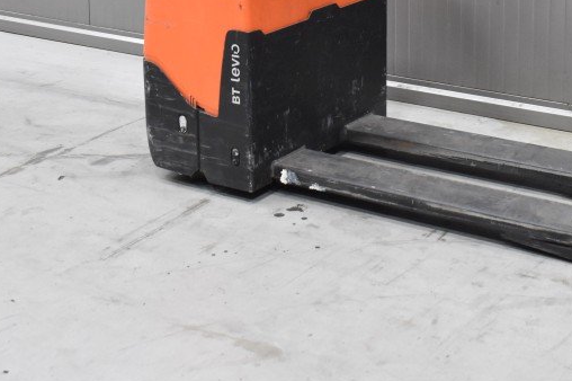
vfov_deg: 16.8
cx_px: 372
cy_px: -65
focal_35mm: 78
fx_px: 1238
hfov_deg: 25.9
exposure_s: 1/40
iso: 1600
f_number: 5
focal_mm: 22
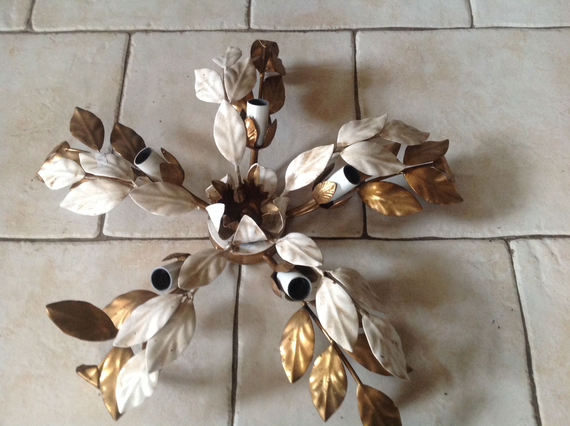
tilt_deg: -64.9
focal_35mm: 35
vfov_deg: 40.6
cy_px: 213
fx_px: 575
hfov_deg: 52.7
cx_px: 285
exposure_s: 1/15
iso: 250
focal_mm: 4.28
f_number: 2.4
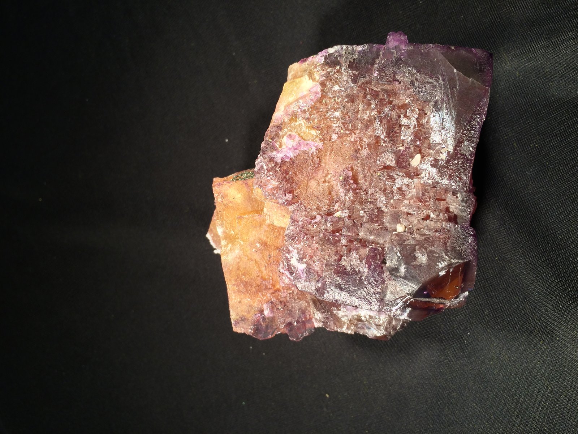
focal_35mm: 29
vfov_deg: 48.2
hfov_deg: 61.7
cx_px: 289
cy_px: 217
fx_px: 484
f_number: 2.2
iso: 50
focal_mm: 4.15
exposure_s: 1/60
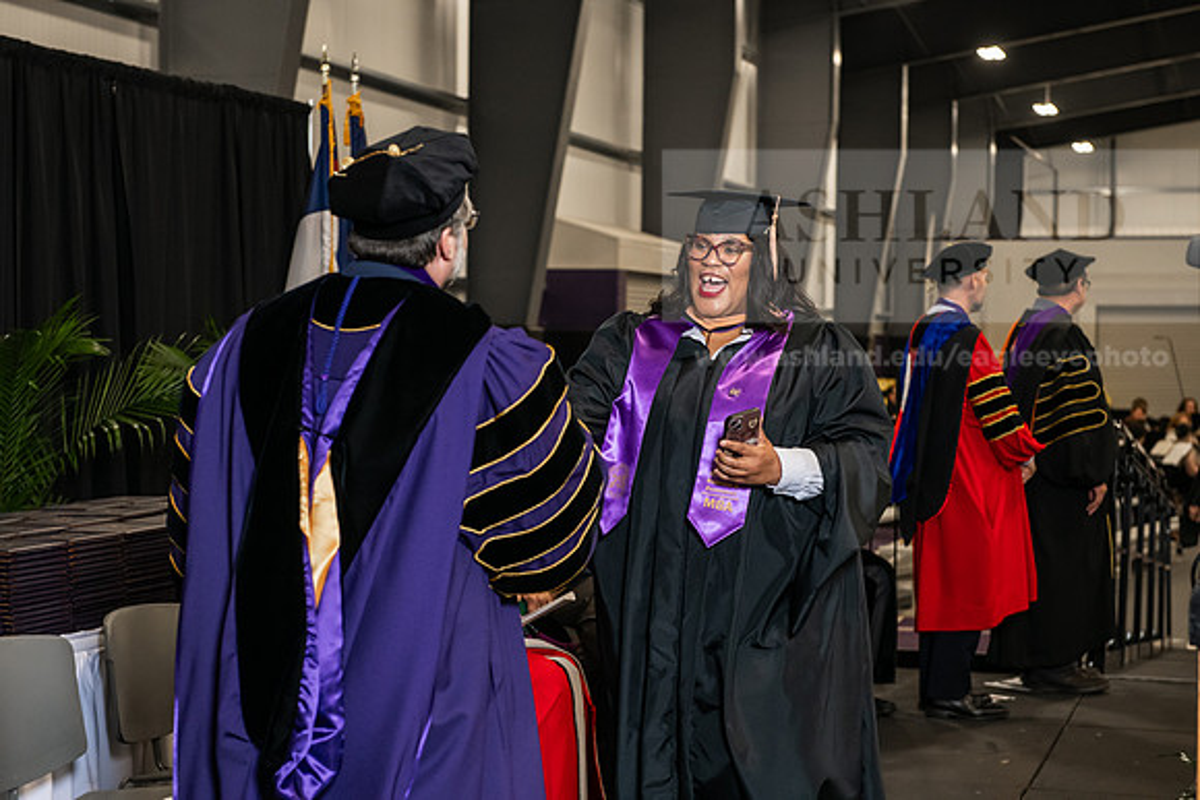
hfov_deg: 28.8
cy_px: 400
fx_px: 2334
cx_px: 600
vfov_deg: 19.5
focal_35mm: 70
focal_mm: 70
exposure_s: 1/200
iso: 2000
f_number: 5
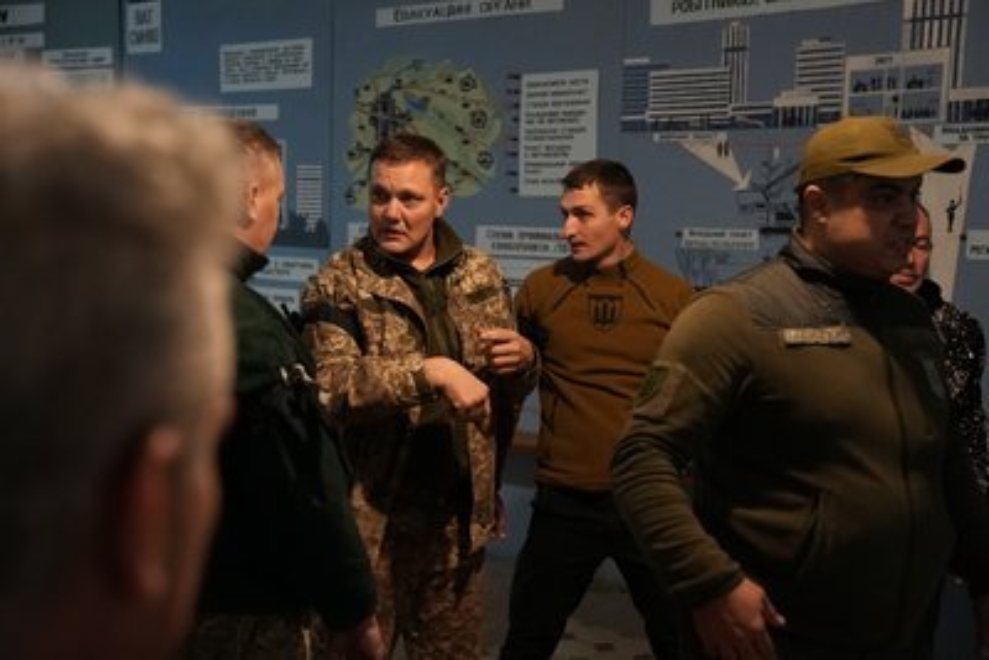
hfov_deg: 48.4
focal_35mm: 40
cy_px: 330
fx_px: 1099
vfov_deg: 33.4
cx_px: 494
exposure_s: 1/500
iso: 10000
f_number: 3.2
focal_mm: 40
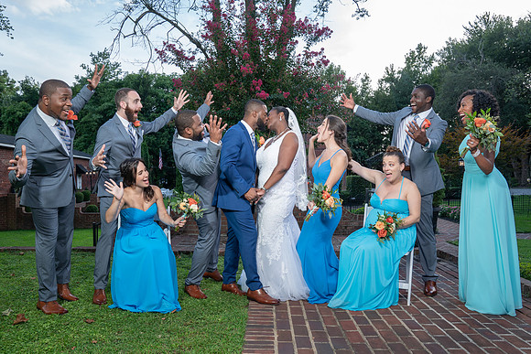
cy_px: 187
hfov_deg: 67.6
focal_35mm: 27
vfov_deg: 48.1
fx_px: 397
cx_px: 258
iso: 250
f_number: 5.6
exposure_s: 1/200
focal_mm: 24
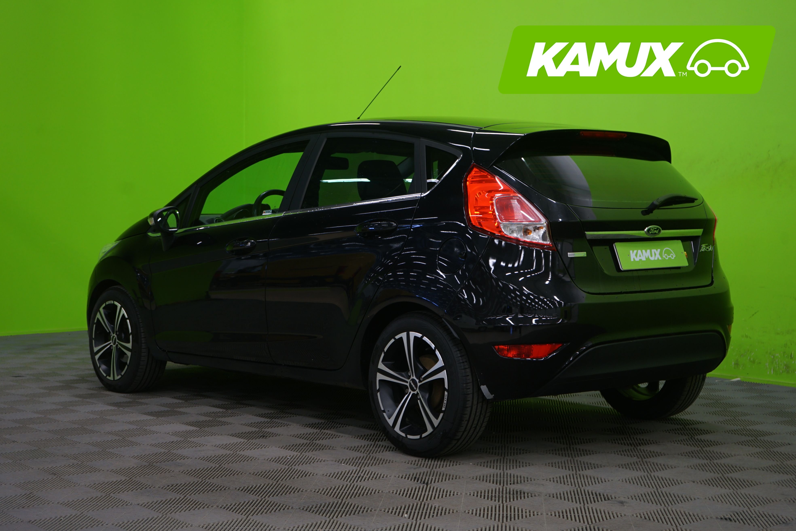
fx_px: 1238
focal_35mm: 56
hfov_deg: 35.6
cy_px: 266
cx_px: 398
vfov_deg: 24.2
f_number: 5
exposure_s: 1/10
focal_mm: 56
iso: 400
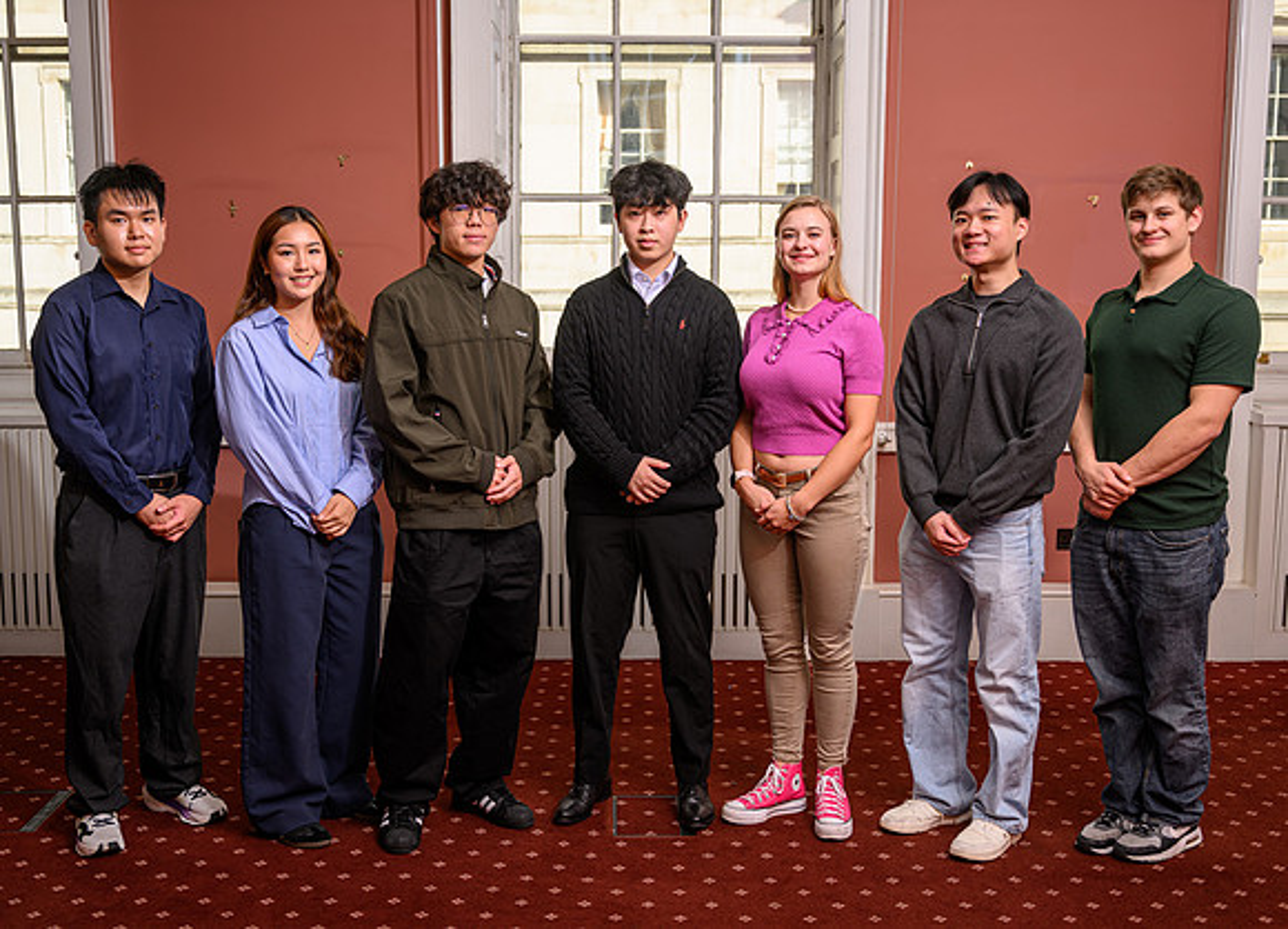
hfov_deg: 47.2
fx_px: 1476
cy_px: 465
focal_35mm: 40
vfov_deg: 34.9
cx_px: 644
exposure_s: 1/200
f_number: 4
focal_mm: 37
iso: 50
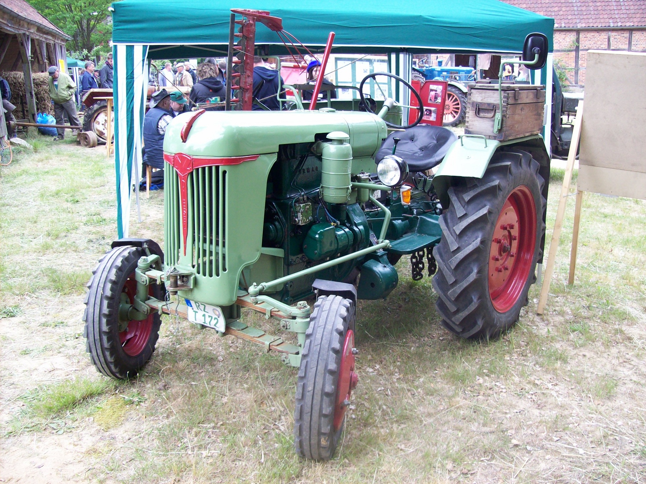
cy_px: 242
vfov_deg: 39.6
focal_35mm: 36
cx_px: 323
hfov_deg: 51.4
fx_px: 672
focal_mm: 6
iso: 80
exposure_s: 1/79.8
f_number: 2.7
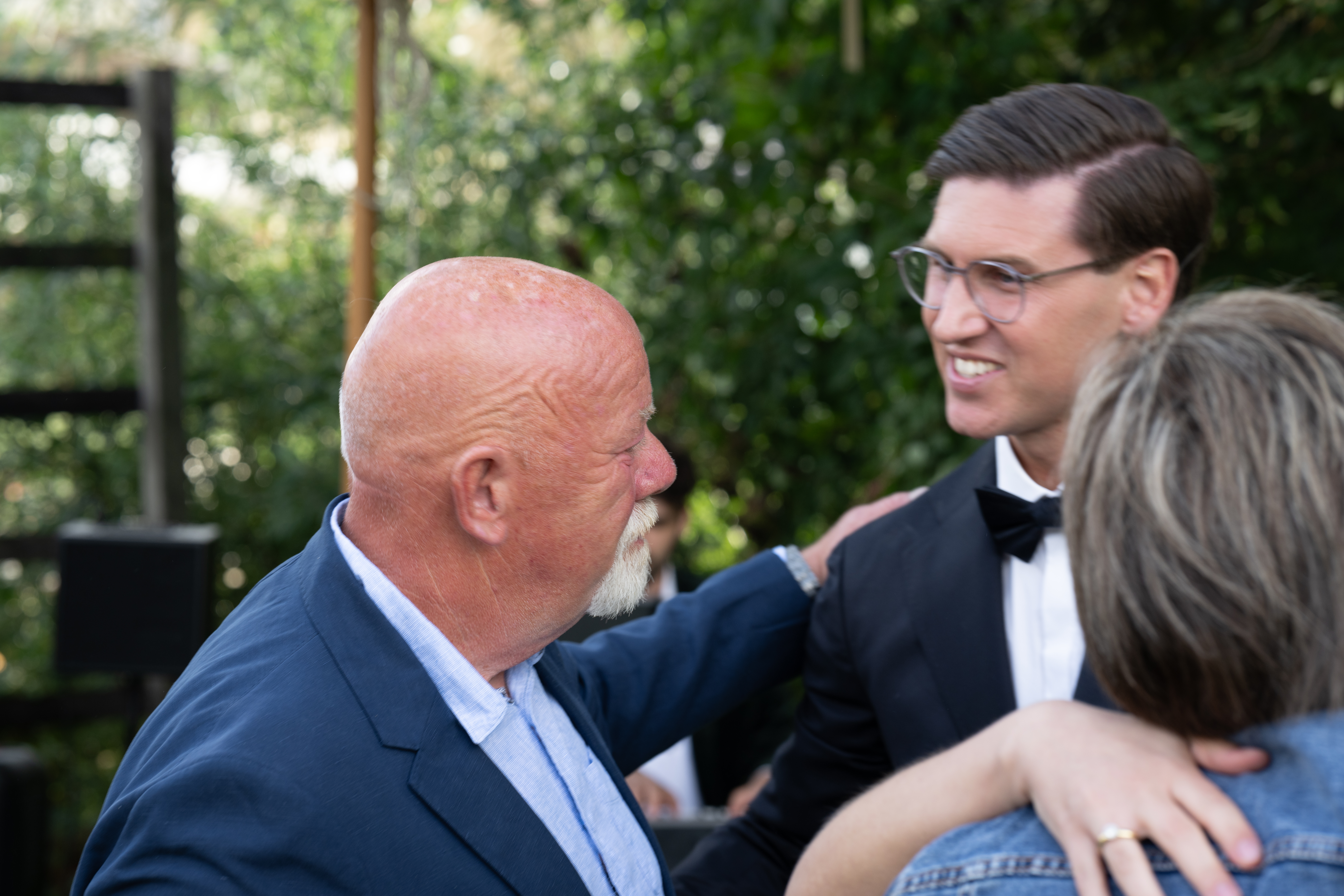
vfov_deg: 16.1
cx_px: 672
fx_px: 3173
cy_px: 448
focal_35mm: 85
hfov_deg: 23.9
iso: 160
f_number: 5.6
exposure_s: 1/125
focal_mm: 85
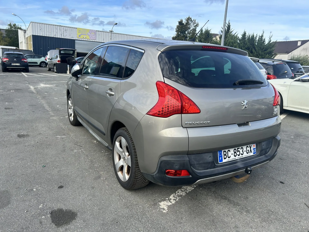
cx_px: 154
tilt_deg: -11.8
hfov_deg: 67.3
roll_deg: -5.4
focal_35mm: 26
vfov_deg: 53.1
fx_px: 232
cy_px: 116
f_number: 1.5
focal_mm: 5.7
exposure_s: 1/1159
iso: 50
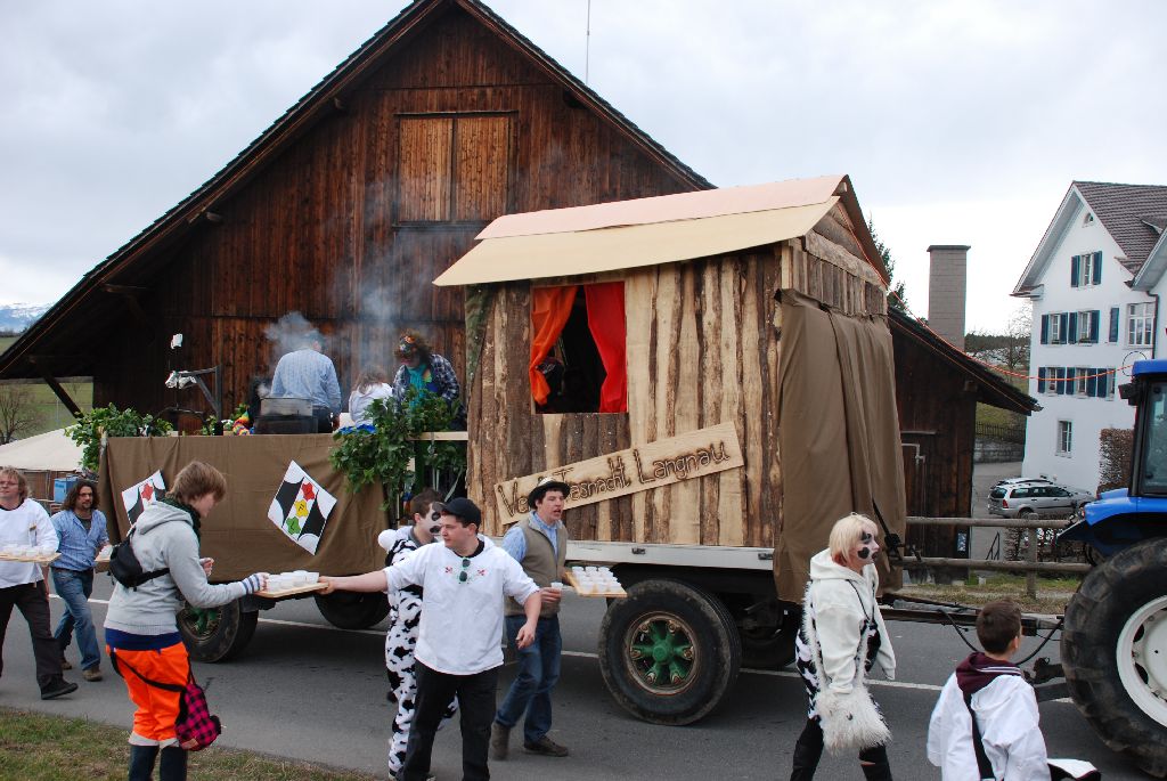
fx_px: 1071
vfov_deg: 40.1
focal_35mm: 33
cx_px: 584
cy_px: 390
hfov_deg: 57.2
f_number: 5.6
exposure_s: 1/125
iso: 180
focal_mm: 22
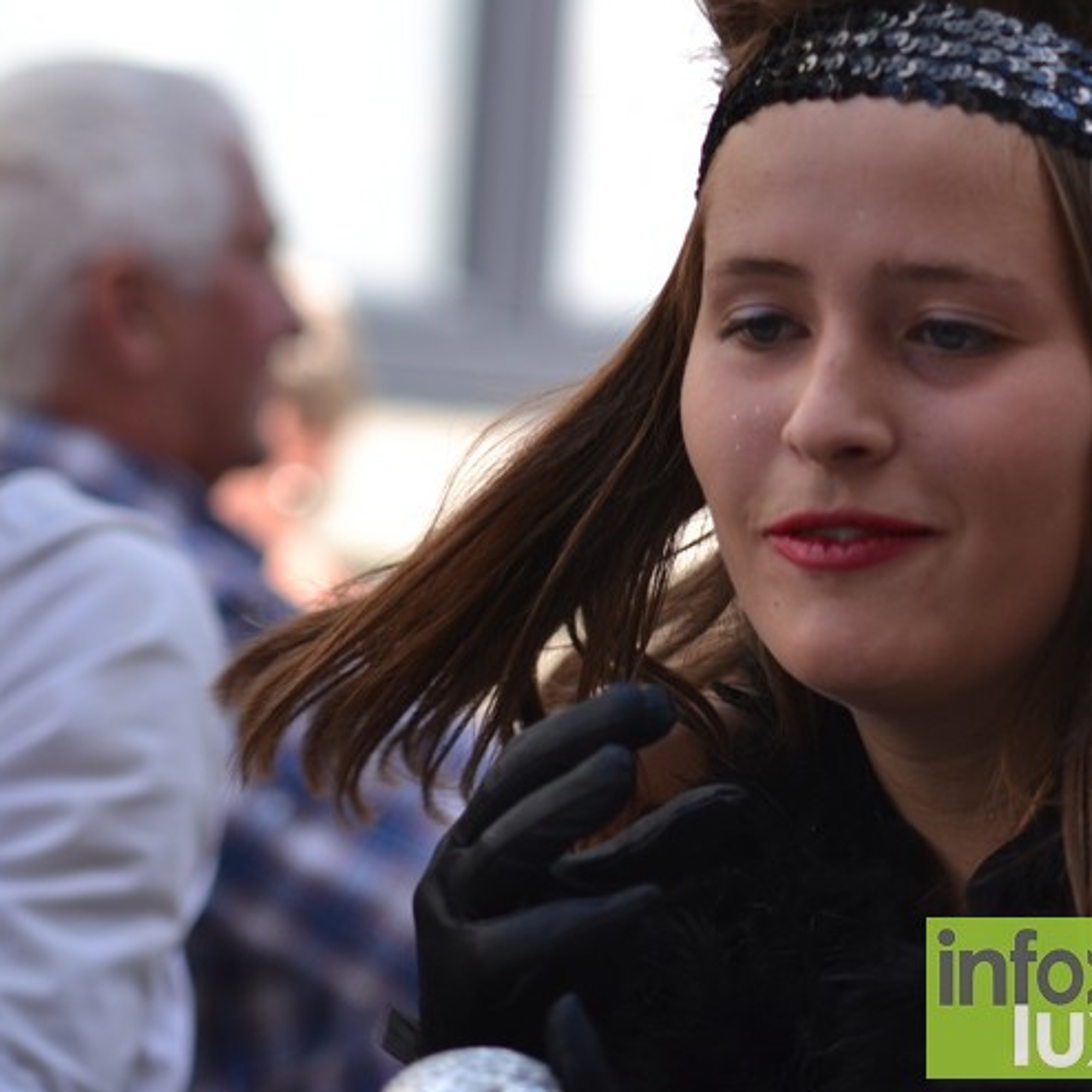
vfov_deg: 7.2
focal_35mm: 243
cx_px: 1037
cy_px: 342
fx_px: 8673
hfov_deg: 7.2
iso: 100
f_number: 3.2
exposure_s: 1/500
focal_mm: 92
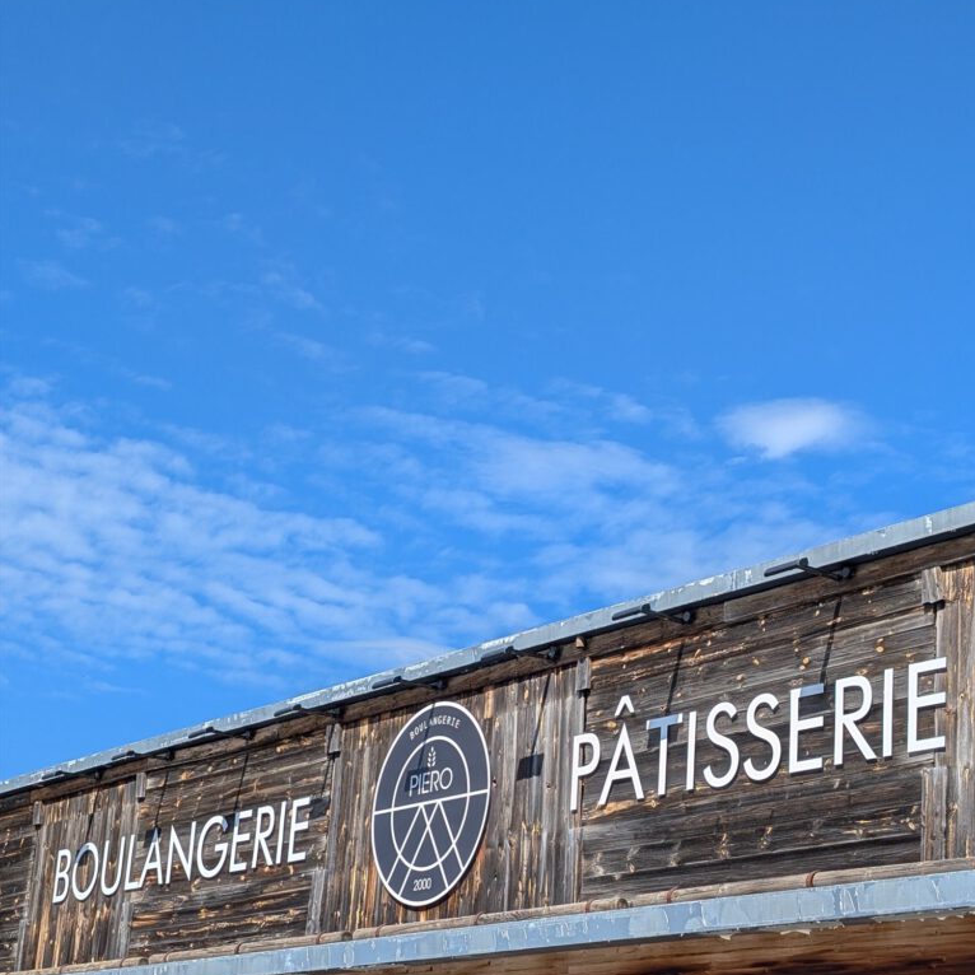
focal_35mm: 58
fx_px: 1848
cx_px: 489
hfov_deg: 29.6
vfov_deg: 29.4
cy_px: 636
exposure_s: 1/1147
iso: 19
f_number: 1.68
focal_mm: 6.9
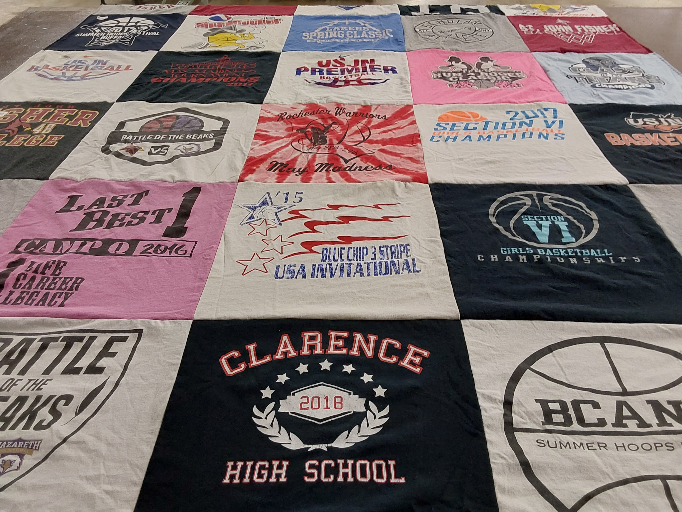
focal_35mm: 28
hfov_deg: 63.4
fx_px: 552
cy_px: 256
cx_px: 341
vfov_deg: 49.7
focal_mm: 2.91
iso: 80
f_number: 1.9
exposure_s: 1/50
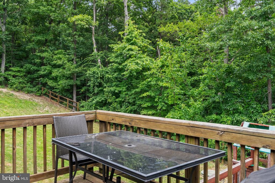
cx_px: 138
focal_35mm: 32
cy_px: 92
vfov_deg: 41.2
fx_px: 245
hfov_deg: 58.7
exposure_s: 1/250
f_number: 8
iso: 640
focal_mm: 32
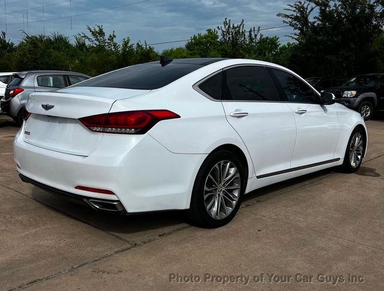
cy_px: 146
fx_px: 289
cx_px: 192
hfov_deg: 67.1
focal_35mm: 26
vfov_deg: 53.3
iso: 50
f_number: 1.6
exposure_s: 1/6173
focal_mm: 5.1
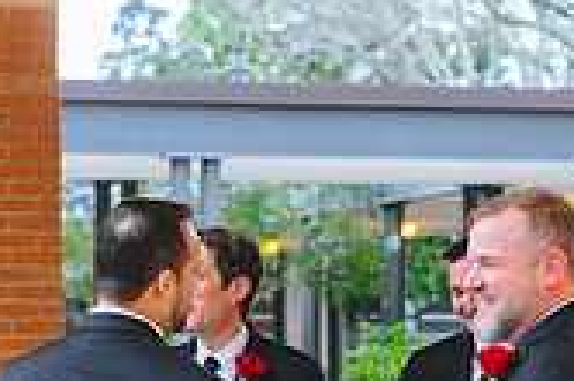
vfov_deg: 7.7
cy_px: 544
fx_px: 2785
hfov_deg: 11.8
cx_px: 322
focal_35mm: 175
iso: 1000
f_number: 2.8
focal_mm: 50
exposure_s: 1/160
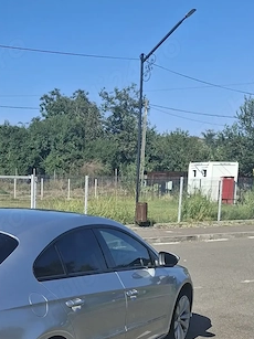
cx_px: 32
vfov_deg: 30.9
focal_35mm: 60
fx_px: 587
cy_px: 296
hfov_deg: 23.8
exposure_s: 1/1292
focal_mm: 5.54
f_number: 1.8
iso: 50
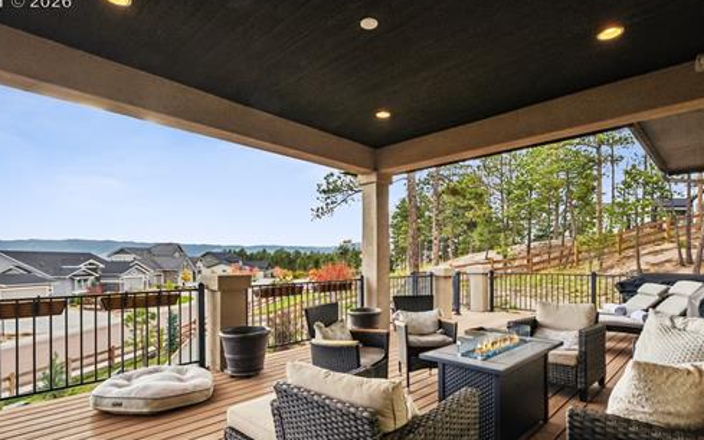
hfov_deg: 85.0
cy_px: 265
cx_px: 356
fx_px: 384
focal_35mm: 20
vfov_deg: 59.2
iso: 800
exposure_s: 1/200
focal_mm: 15
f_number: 11
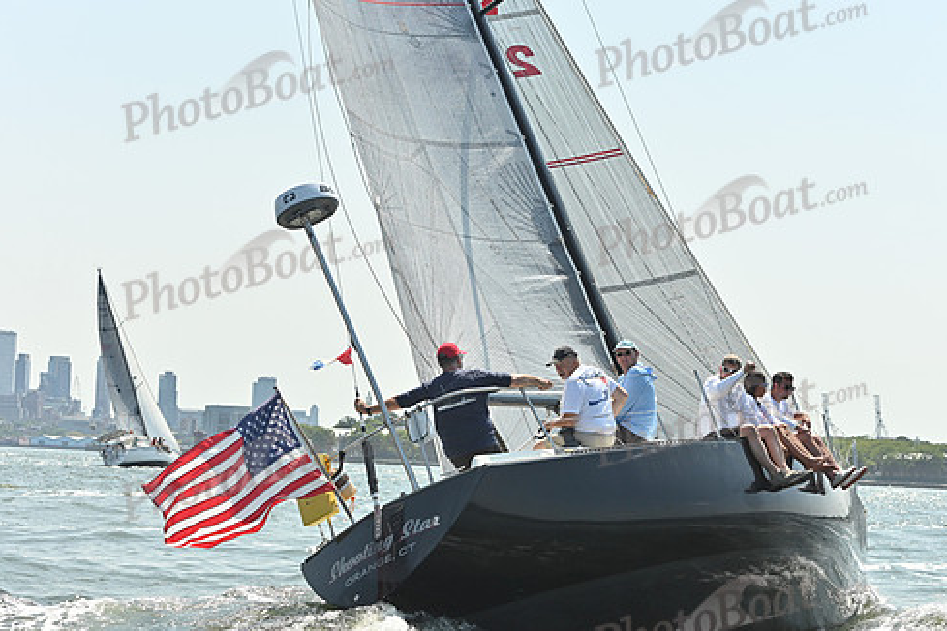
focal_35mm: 83
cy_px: 344
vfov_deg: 16.5
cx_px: 496
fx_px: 2183
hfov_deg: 24.5
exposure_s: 1/1250
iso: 320
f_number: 6.3
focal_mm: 70
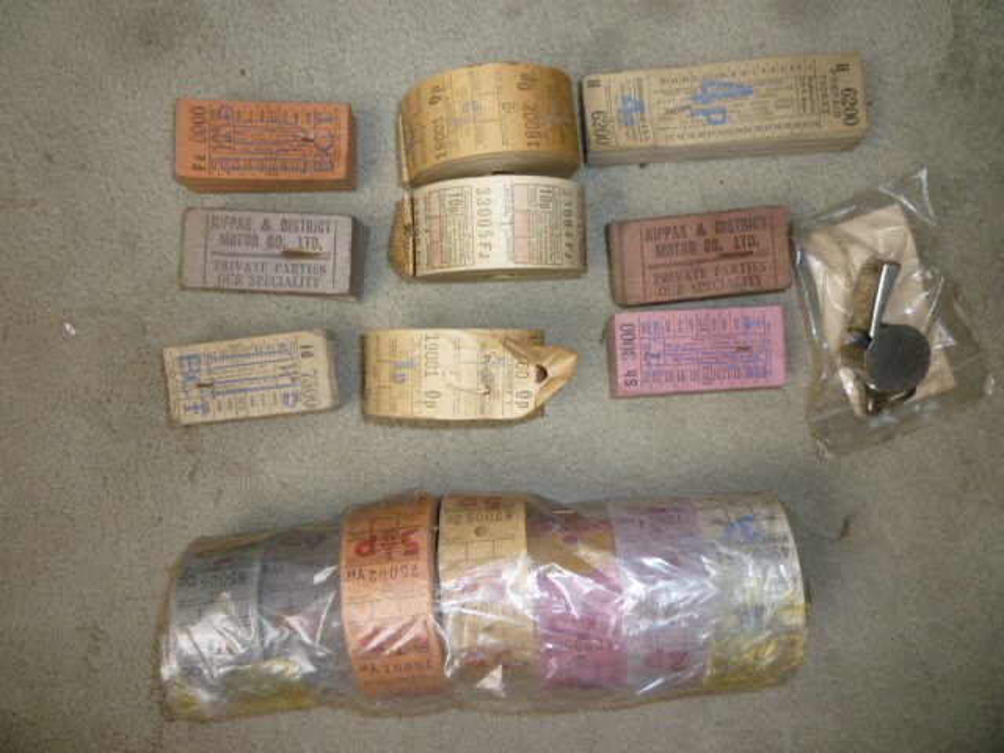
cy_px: 376
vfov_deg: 48.2
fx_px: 841
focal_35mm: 29
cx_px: 502
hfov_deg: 61.7
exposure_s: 1/30
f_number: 4
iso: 100
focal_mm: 5.2
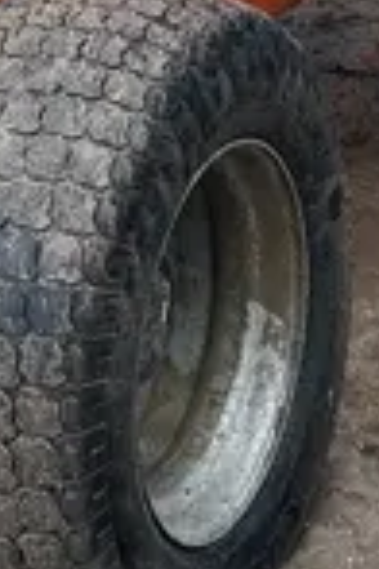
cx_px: -31
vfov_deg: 13.4
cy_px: -513
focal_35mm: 135
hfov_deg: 10.1
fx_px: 2132
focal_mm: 5.7
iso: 50
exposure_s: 1/1009
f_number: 1.5
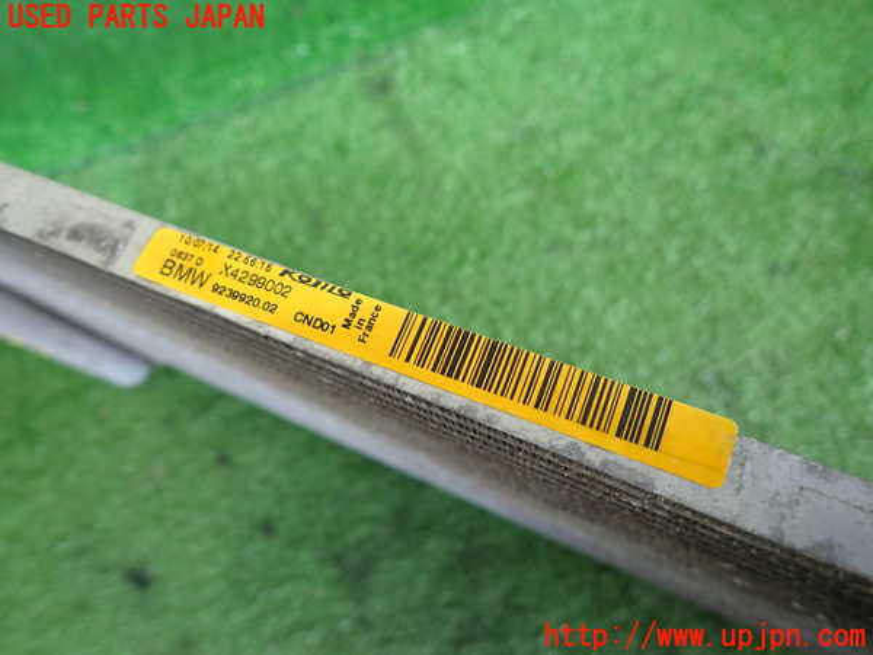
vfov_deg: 54.9
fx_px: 630
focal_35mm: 25
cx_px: 436
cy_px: 328
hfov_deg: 69.4
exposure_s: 1/40
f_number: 2
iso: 200
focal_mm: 4.5
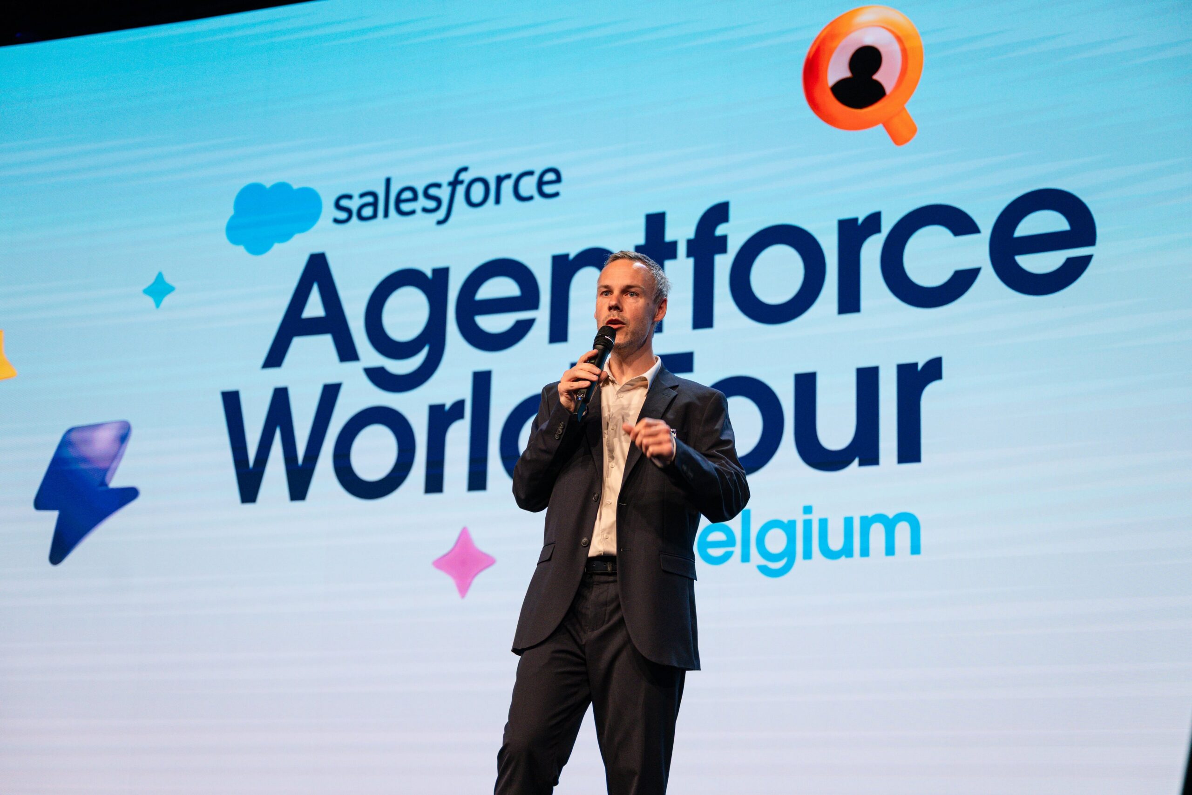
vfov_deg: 24.3
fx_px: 1842
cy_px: 414
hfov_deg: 35.9
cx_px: 598
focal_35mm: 56
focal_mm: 52
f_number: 2.8
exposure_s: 1/250
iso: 900
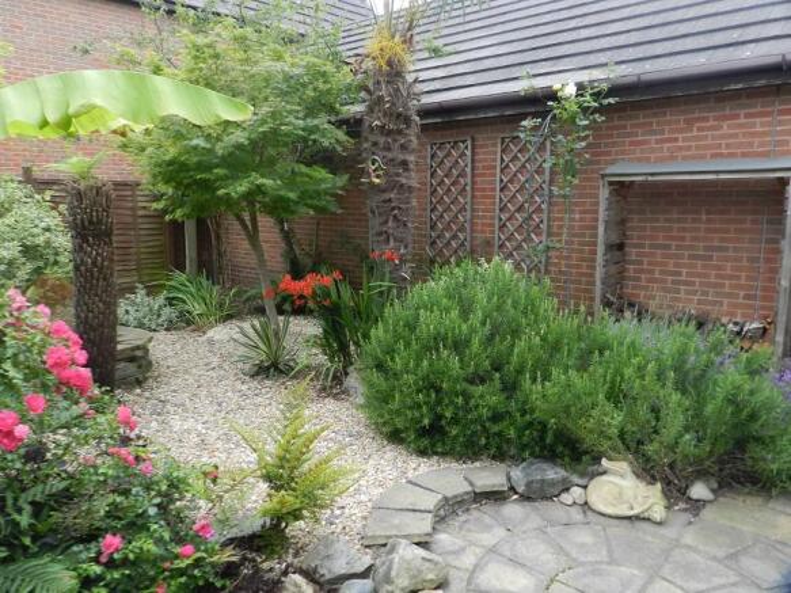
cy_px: 296
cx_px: 396
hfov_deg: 69.4
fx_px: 571
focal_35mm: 25
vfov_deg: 54.9
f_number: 3.5
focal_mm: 4.5
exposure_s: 1/60
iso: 160
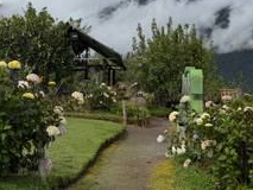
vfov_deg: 26.7
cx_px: 138
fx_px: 395
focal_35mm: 54
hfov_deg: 35.5
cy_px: 49
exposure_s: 1/6711
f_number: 1.78
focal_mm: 6.76
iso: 80
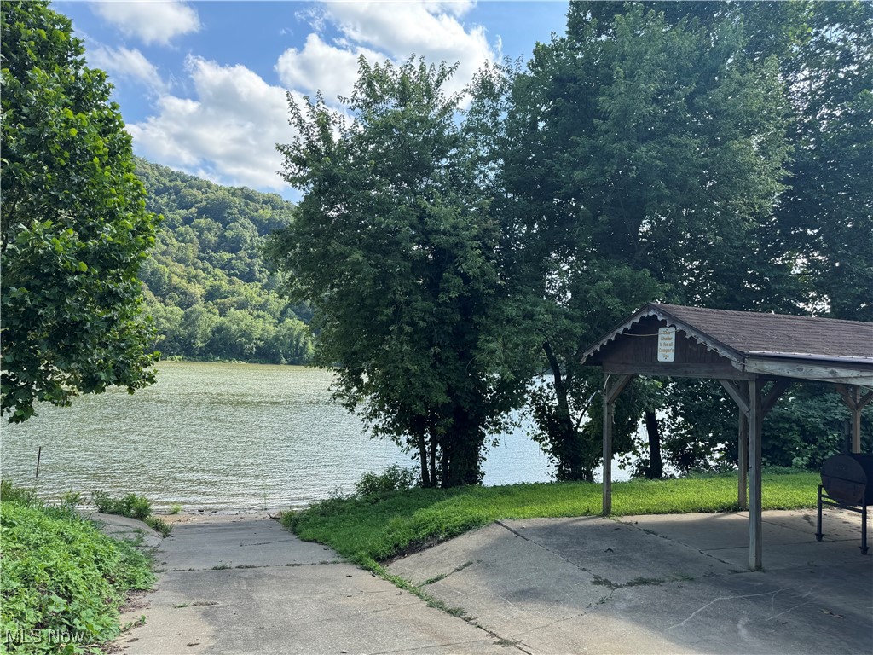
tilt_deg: +4.5
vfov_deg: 56.8
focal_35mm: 24
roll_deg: -2.3
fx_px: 605
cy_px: 328
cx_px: 436
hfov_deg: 71.6
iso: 80
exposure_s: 1/1172
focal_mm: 6.76
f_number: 1.78
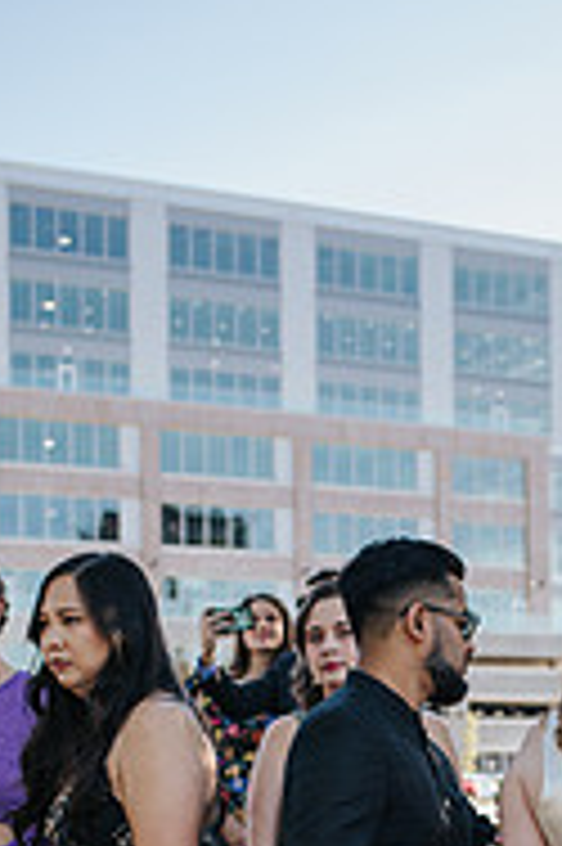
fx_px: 1970
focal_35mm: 84
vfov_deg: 23.1
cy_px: 873
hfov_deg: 15.9
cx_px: 564
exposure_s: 1/320
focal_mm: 35
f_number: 3.2
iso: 100
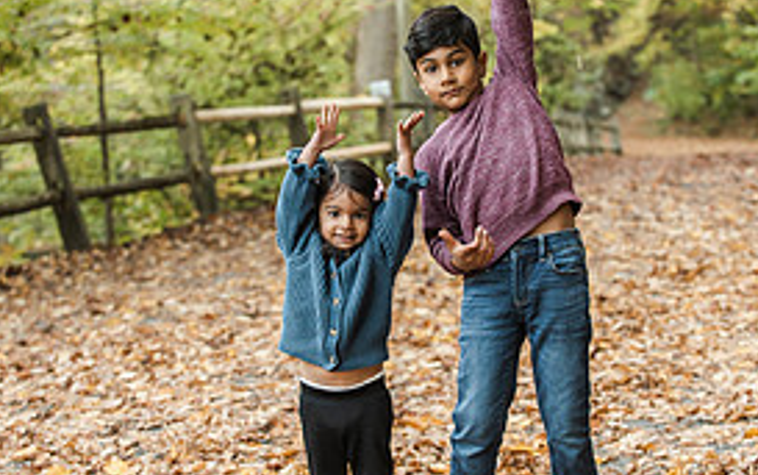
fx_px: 2605
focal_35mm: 126
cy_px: 208
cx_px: 403
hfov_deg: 16.6
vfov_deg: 10.4
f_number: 4
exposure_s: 1/125
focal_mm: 75
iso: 2000
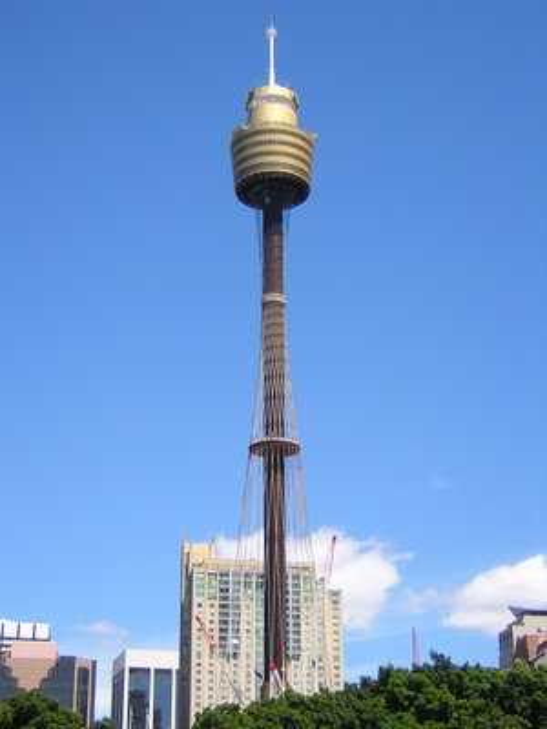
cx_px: 274
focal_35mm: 62
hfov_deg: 23.7
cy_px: 364
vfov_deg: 31.2
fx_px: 1306
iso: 100
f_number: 3.4
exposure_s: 1/644
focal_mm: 8.1
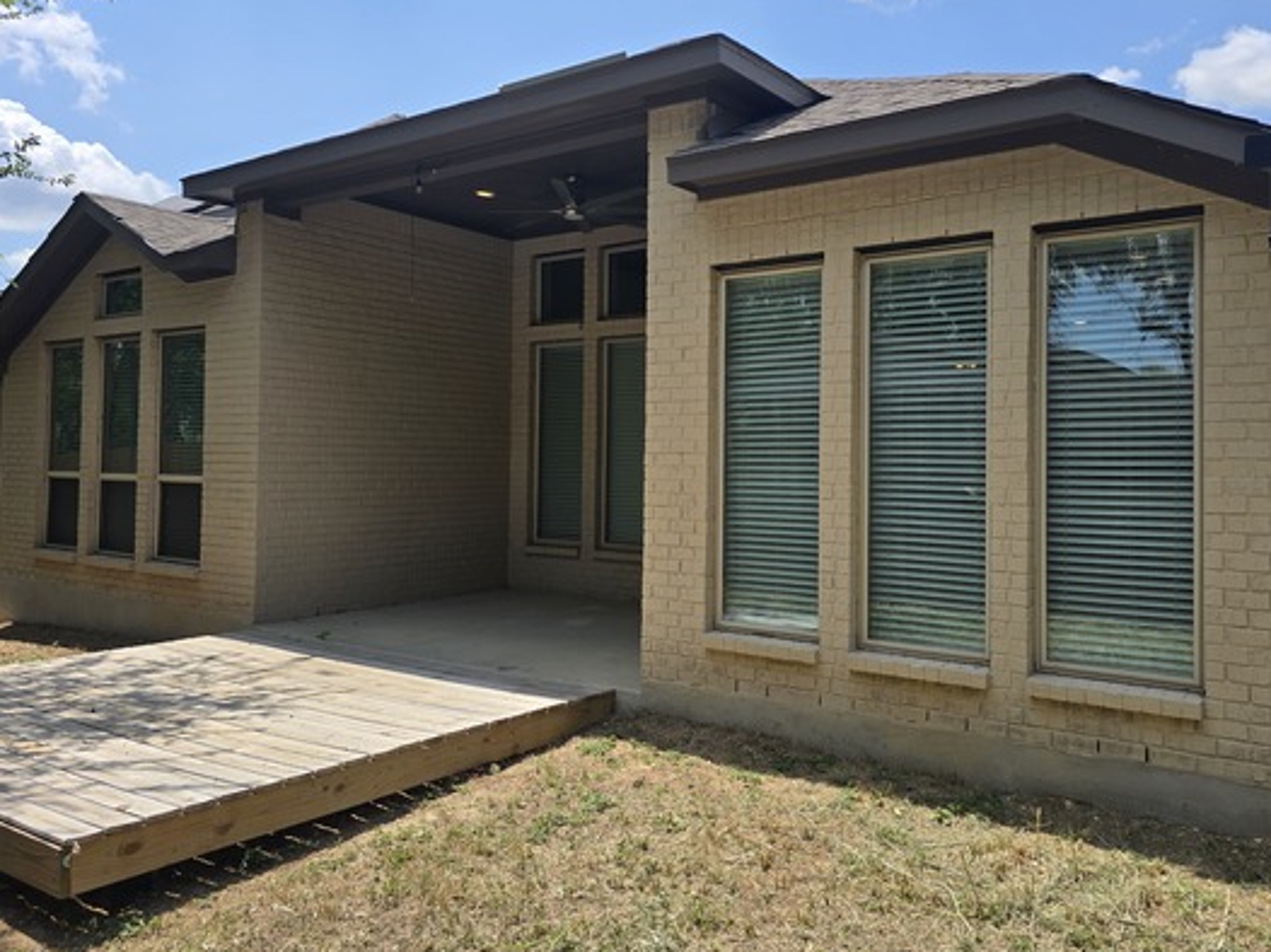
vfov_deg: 49.7
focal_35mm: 28
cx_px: 693
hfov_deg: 63.3
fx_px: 1028
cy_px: 447
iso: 12
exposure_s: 1/726
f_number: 1.7
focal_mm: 6.3
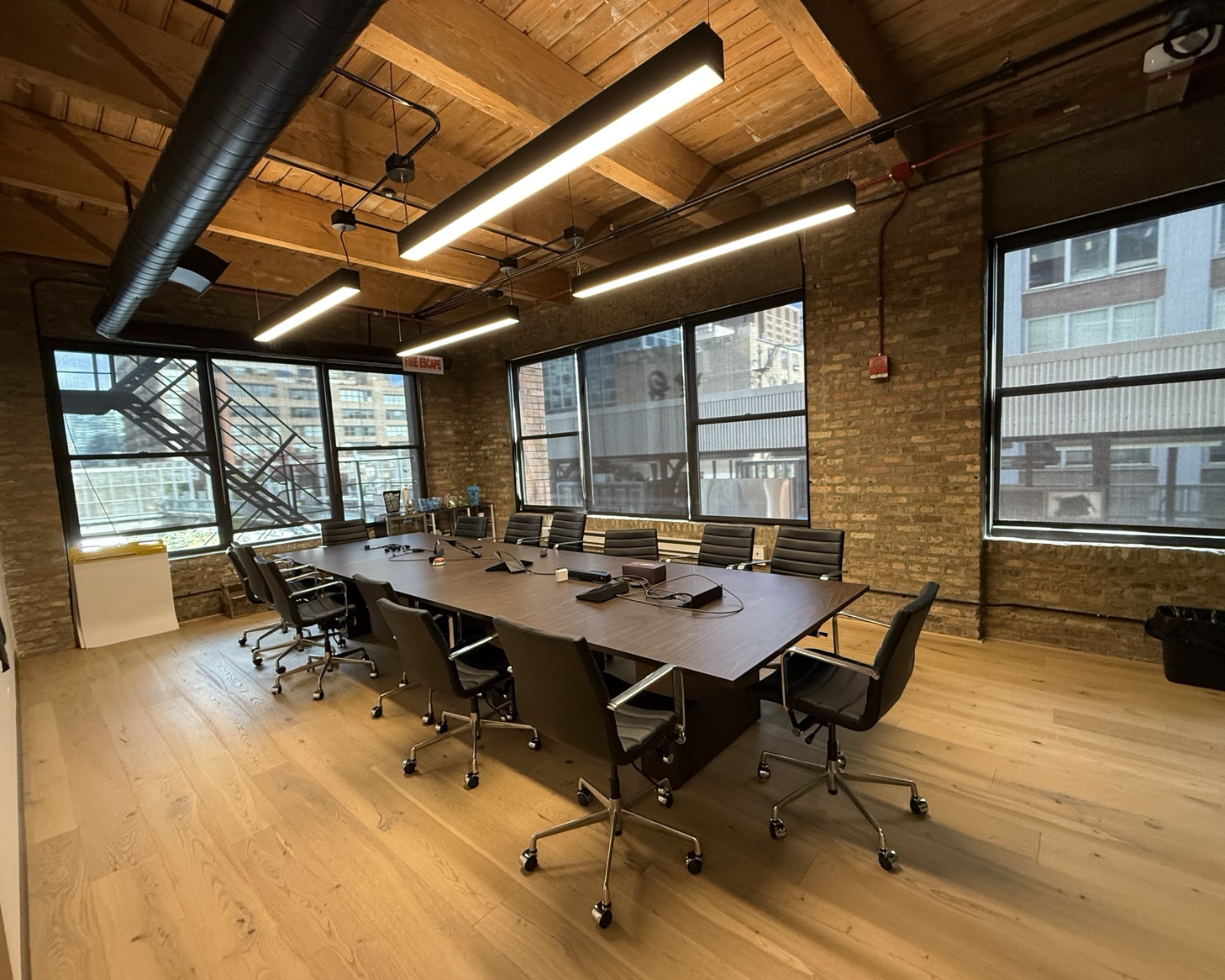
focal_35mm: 15
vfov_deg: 84.0
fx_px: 544
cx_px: 626
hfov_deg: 96.8
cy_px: 503
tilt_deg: -4.8
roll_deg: +2.5
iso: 320
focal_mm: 2.22
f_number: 2.2
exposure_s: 1/80
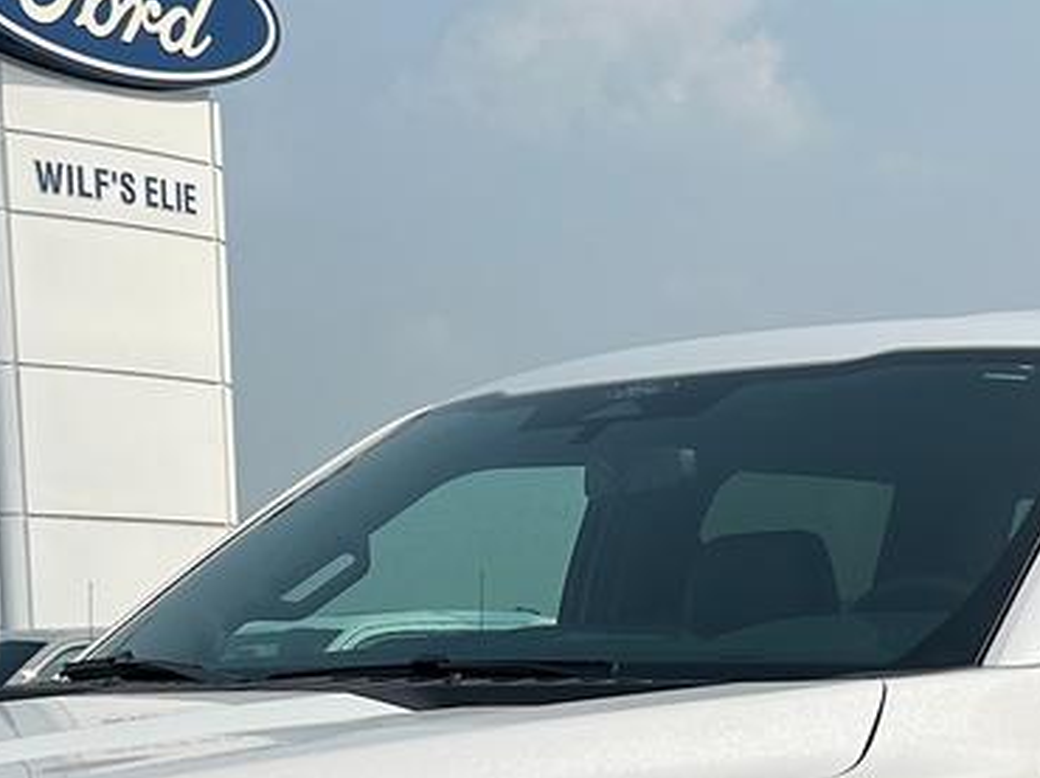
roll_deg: -0.2
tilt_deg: -9.0
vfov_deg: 15.4
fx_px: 2702
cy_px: 1073
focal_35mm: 90
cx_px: 742
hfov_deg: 21.6
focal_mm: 5.7
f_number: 1.5
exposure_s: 1/8000
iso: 50
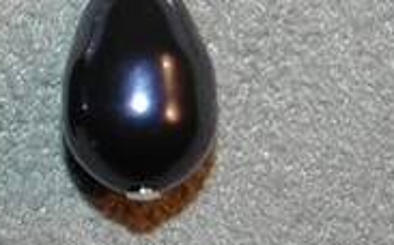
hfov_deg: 7.1
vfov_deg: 4.5
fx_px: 3152
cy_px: 10
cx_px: 9
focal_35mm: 294
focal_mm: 55
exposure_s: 1/60
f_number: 5.6
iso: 200
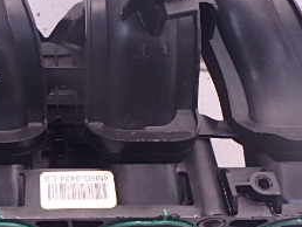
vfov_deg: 28.0
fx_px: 454
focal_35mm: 52
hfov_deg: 35.0
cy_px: 95
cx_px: 40
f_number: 3.5
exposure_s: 1/30
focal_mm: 3.7
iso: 320
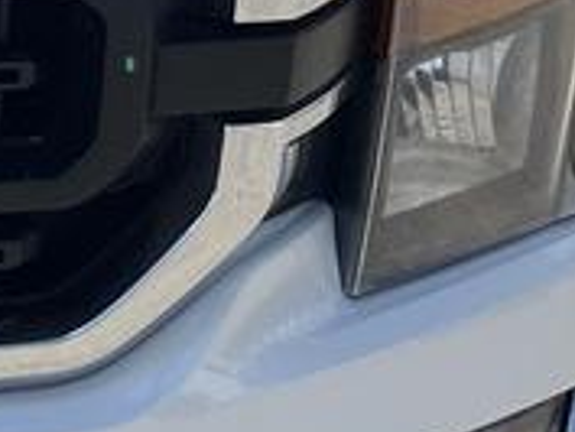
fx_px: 3125
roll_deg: -1.6
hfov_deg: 9.5
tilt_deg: -16.3
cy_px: -201
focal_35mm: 188
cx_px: -750
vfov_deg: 7.8
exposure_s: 1/6897
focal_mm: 5.1
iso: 50
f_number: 1.6
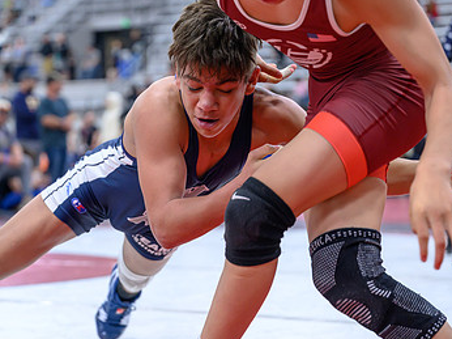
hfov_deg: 17.4
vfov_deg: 13.1
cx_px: 138
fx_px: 1474
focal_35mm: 113
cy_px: 177
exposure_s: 1/640
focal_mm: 70
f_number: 2.8
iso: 1800
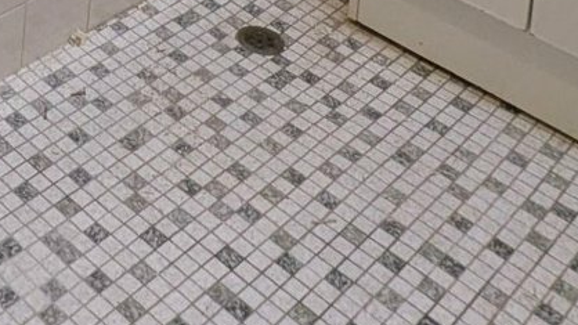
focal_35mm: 70
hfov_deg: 27.8
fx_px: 1073
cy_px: -508
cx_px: -41
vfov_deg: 12.5
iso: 139
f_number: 2.2
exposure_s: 1/25
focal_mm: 1.83
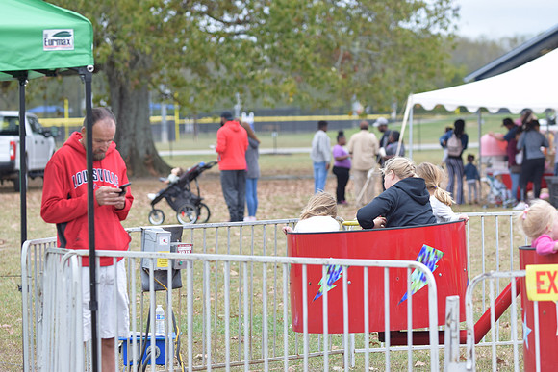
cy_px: 186
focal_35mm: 158
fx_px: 2442
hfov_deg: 13.0
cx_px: 279
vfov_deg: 8.7
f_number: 2.8
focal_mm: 105
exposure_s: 1/640
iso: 200
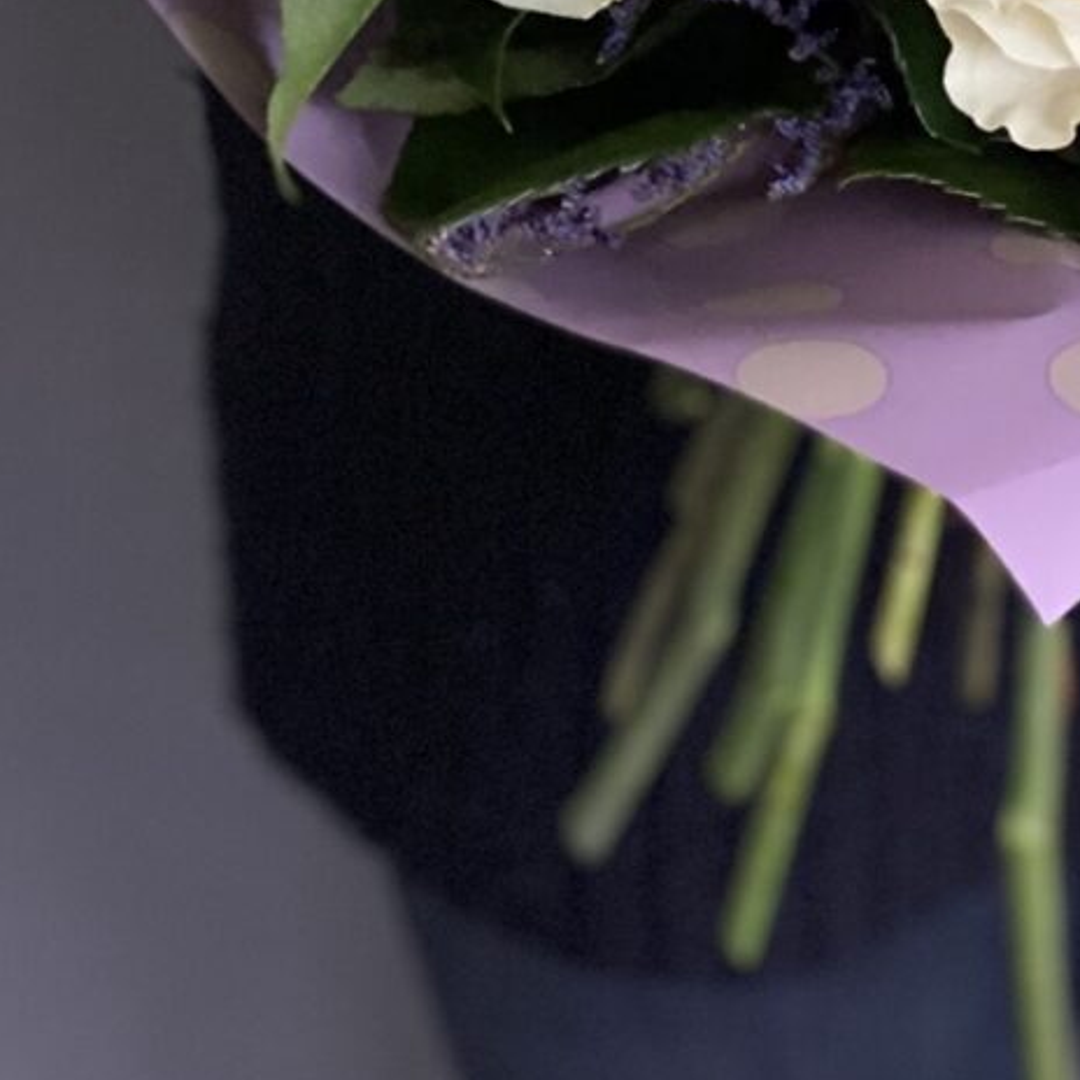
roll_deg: +0.2
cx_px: 1154
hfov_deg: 11.3
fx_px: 5365
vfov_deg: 11.1
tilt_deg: -21.6
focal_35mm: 152
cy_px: -531
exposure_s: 1/25
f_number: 2
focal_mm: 6
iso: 400
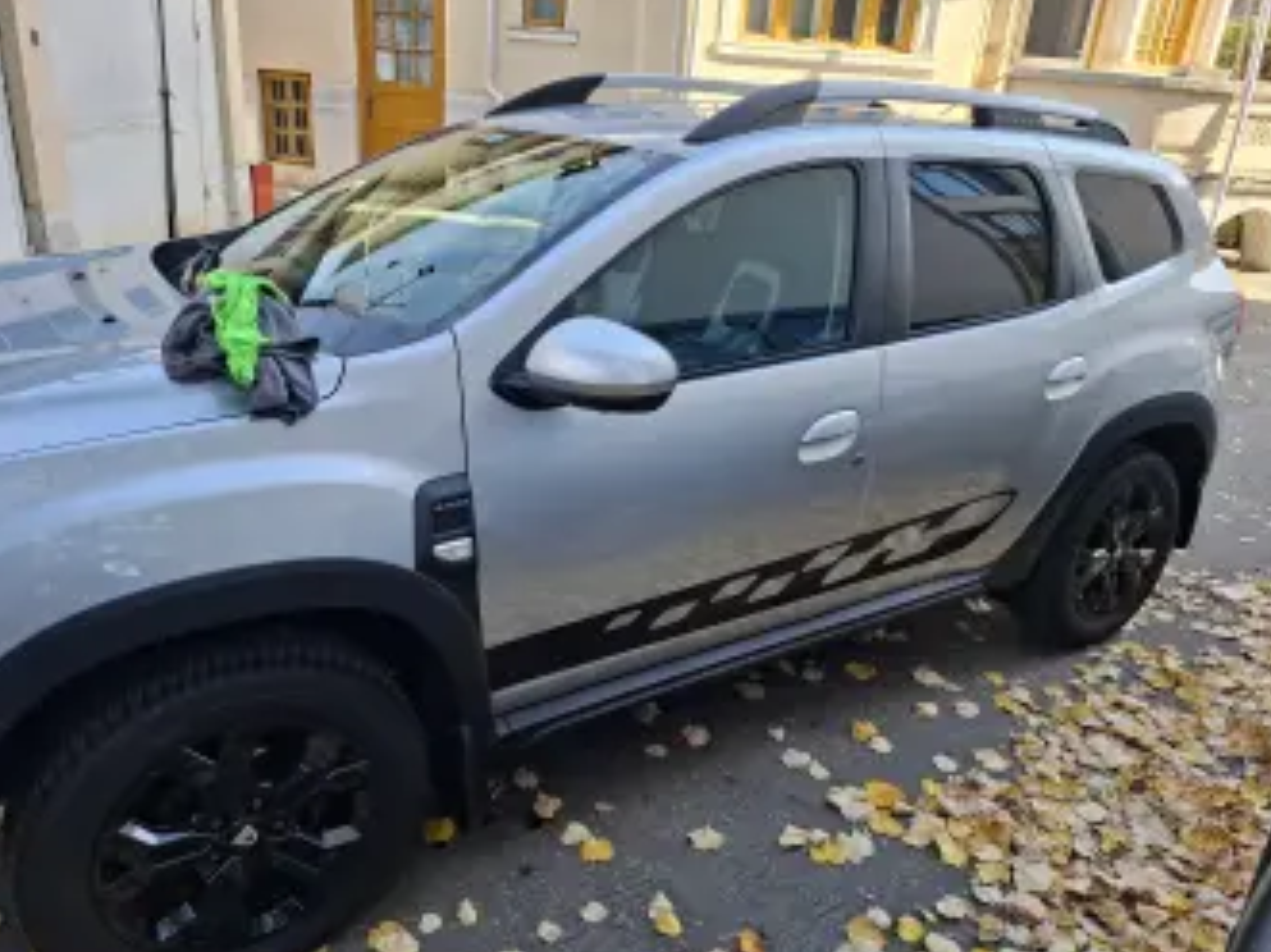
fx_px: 918
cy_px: 484
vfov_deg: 54.8
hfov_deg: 69.4
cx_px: 626
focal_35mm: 25
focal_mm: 5.54
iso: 50
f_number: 1.8
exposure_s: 1/221
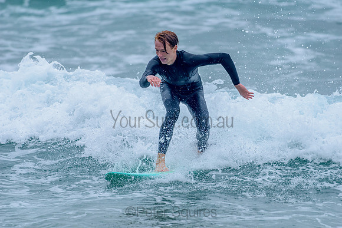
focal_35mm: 500
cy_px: 114
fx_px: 4751
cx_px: 171
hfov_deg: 4.1
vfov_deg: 2.8
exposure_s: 1/2000
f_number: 5.6
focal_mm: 500
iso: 800
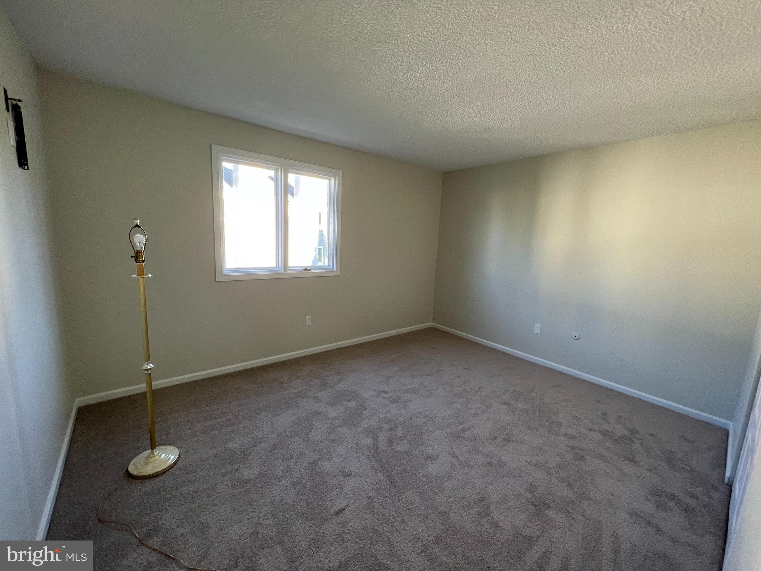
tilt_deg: -9.9
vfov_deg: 89.9
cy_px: 286
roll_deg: +0.9
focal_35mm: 13
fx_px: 286
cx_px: 380
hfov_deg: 106.2
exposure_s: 1/99
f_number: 1.8
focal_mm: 1.57
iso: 64
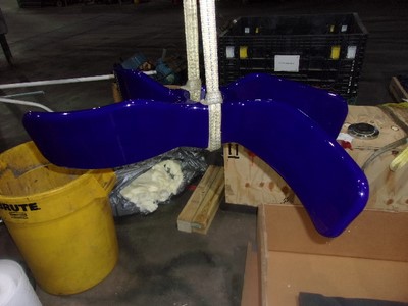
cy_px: 153
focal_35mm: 27
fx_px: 318
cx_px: 204
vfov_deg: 51.4
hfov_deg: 65.3
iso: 200
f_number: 3
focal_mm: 4.9
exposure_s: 1/34
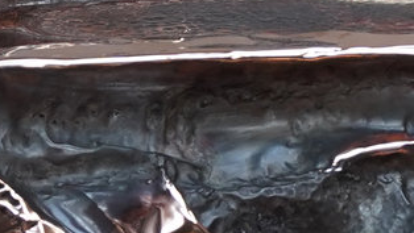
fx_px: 2746
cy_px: -174
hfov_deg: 8.5
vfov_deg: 4.8
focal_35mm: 250
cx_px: 596
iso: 1000
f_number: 4
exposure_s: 1/160
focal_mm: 30
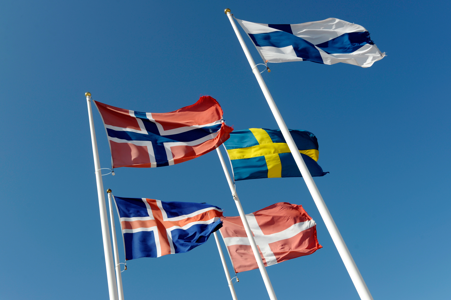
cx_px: 233
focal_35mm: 41
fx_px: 513
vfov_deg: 32.6
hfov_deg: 47.4
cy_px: 142
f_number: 8
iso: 200
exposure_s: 1/640
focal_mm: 38
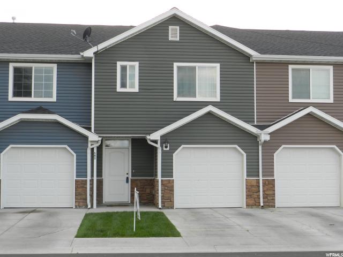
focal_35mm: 53
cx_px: 172
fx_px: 525
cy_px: 128
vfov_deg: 27.5
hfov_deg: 36.2
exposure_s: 1/250
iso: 160
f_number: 4.4
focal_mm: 9.4
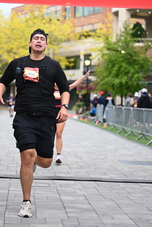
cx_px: 56
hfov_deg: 13.4
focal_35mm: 102
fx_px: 645
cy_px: 70
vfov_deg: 19.9
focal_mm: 70
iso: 640
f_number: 2.8
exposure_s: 1/2000
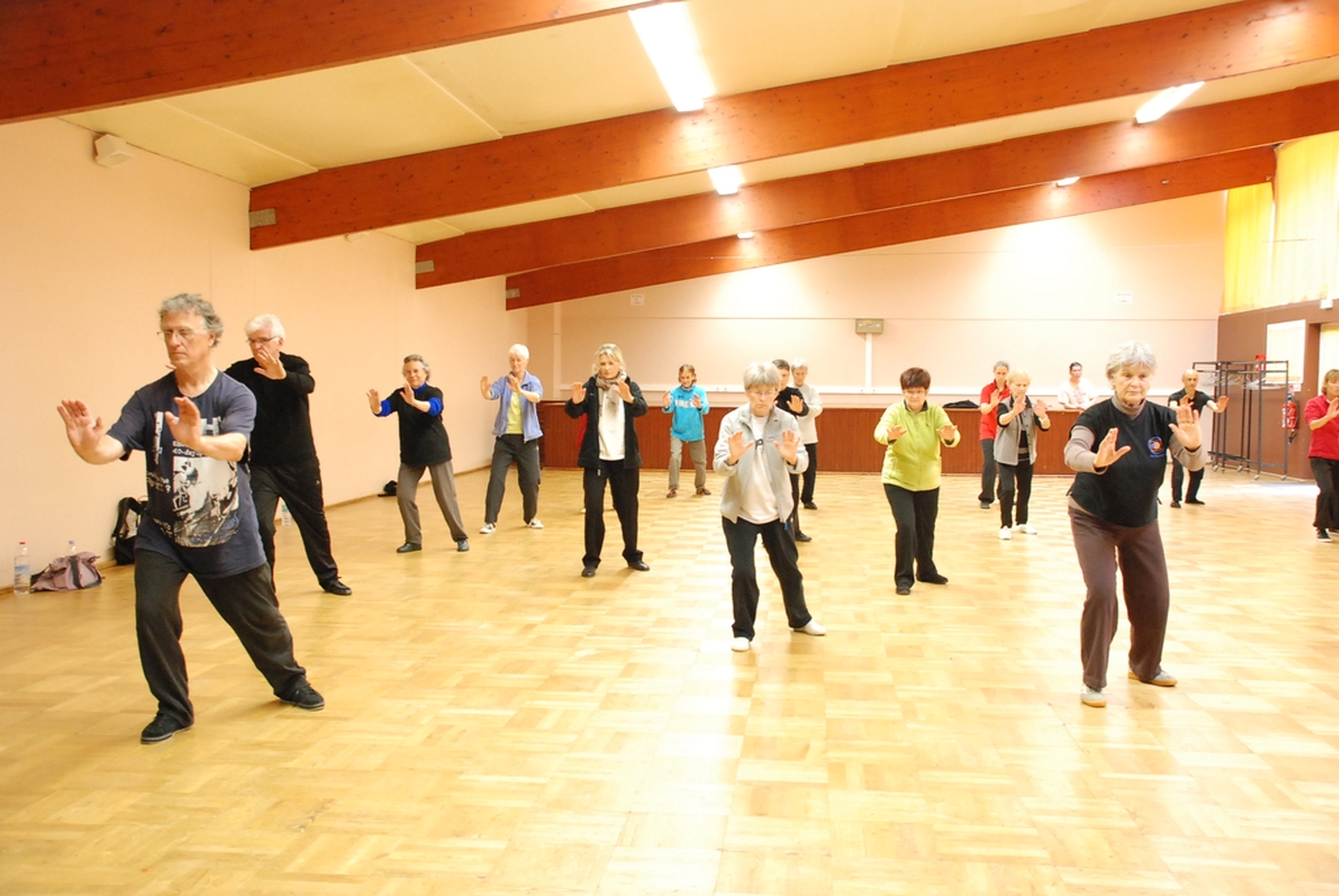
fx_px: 1340
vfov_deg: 37.0
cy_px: 448
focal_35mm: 36
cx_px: 670
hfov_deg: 53.1
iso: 1600
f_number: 4
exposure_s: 1/25
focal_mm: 24
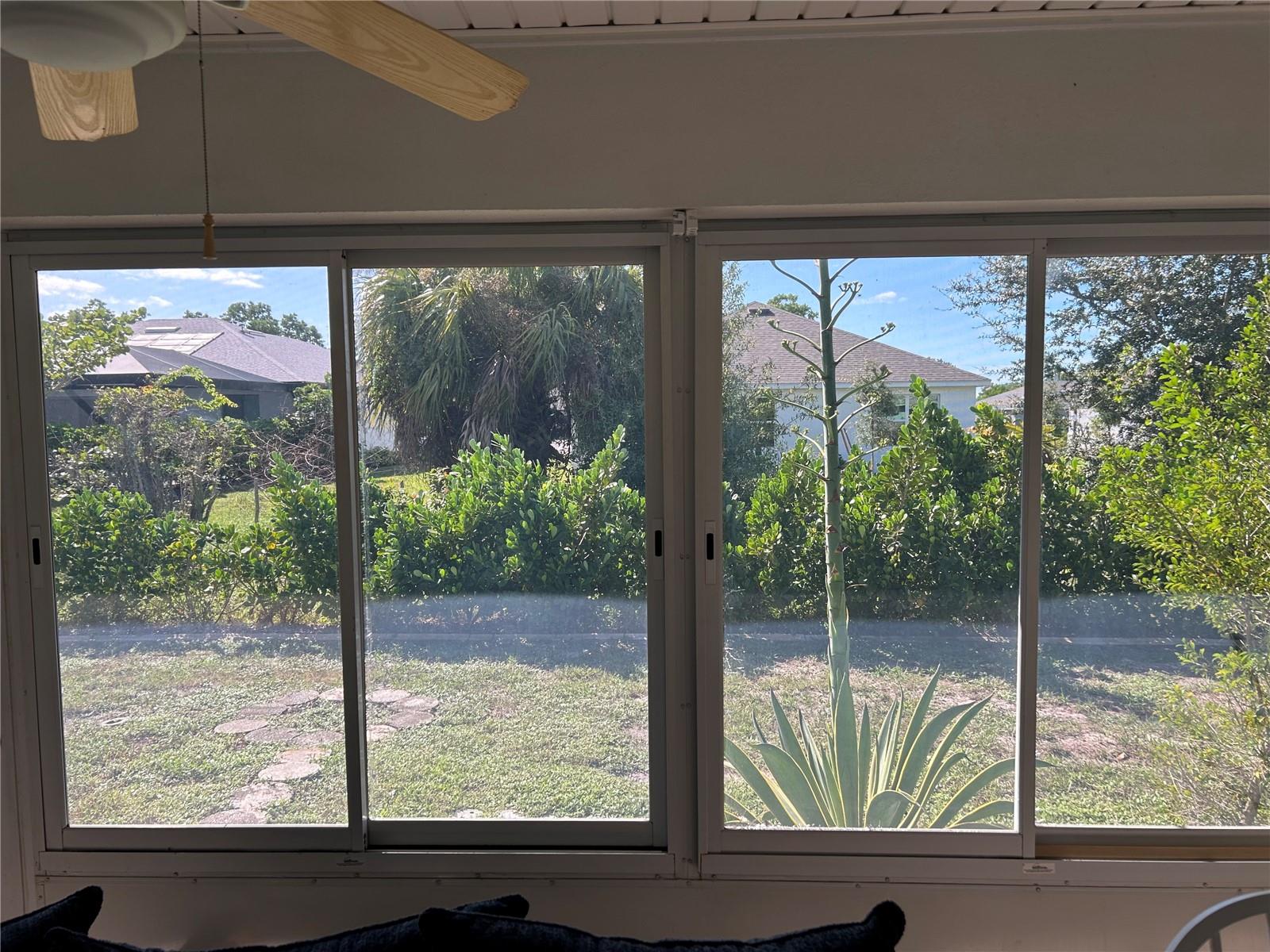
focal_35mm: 26
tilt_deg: -4.4
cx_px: 635
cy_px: 476
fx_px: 954
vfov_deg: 53.1
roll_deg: +0.0
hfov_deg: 67.3
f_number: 1.5
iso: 50
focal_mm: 5.7
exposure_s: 1/282
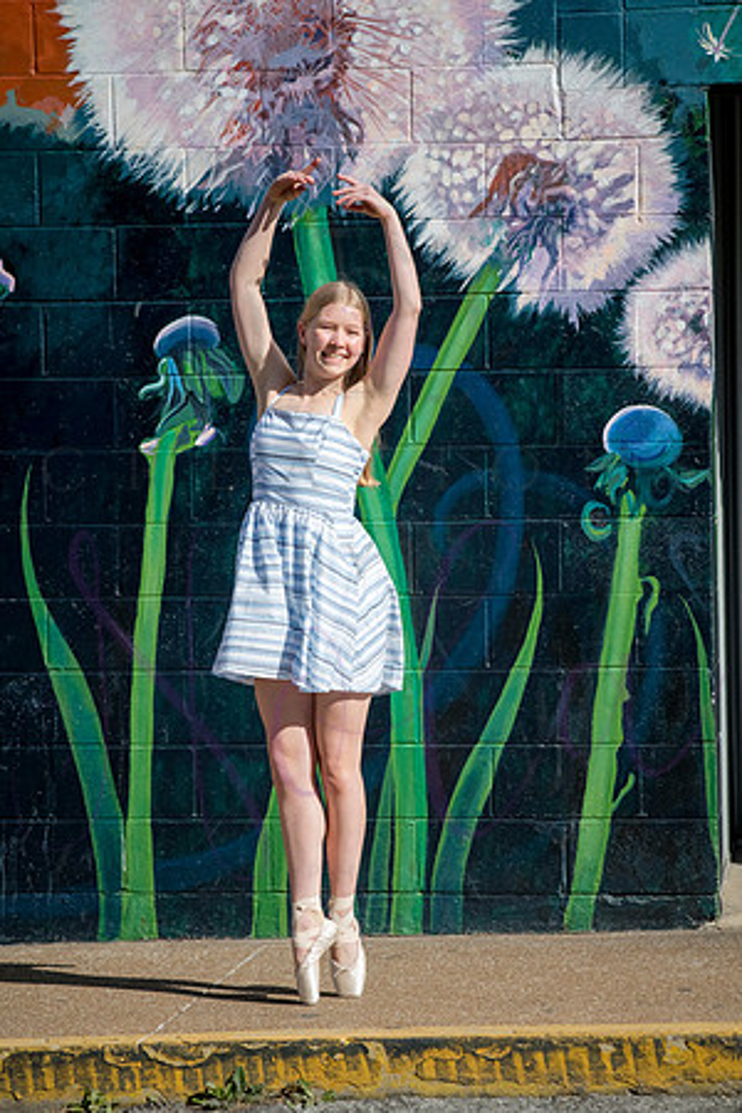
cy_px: 556
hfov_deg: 11.0
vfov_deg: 16.4
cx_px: 371
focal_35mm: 125
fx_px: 3864
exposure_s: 1/1000
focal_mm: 125
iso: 400
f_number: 9
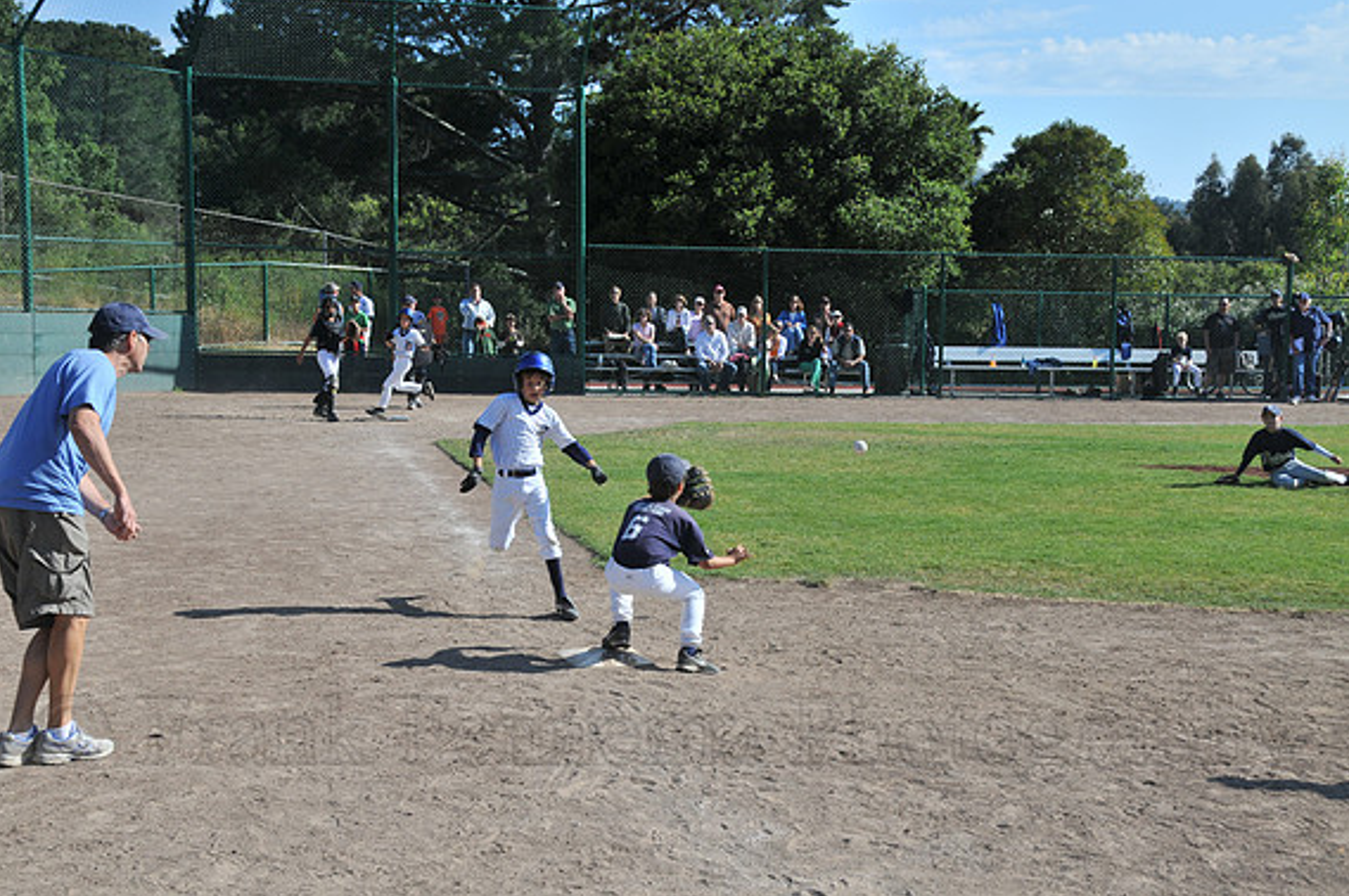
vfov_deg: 25.2
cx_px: 666
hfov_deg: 37.2
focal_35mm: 54
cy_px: 442
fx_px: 2003
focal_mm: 35
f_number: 8
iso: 200
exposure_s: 1/500
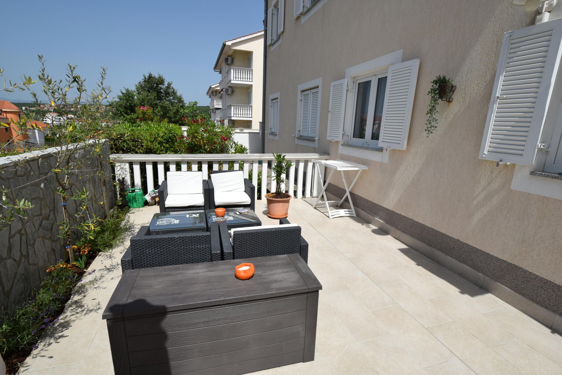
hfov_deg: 95.0
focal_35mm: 16
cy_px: 188
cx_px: 281
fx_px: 258
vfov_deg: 72.1
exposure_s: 1/400
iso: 200
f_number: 10
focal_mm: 11
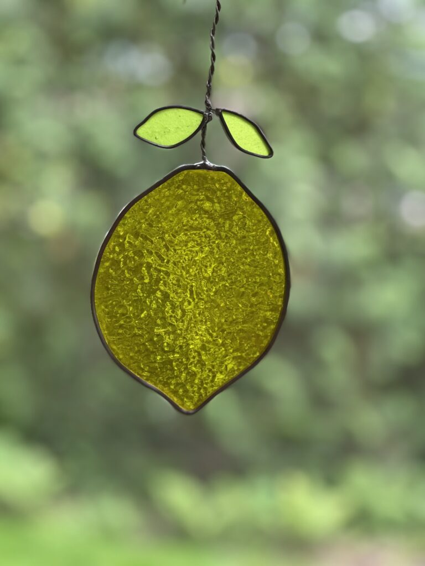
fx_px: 1260
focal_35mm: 77
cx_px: 212
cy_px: 283
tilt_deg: -3.4
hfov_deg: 19.1
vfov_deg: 25.3
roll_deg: -1.5
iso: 125
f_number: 2.8
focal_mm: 9
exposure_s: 1/121
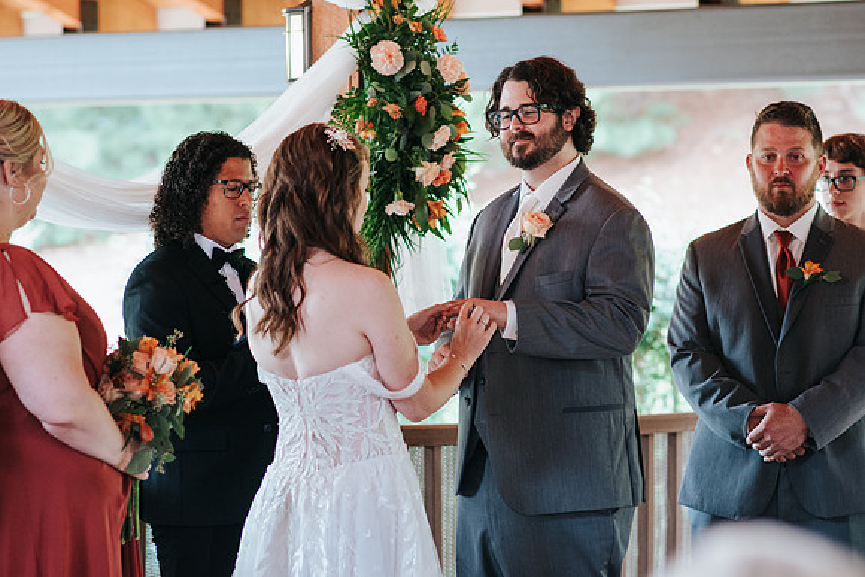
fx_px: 3196
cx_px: 432
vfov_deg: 10.3
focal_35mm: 133
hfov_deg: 15.4
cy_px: 288
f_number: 2.8
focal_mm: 85
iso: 800
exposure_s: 1/250
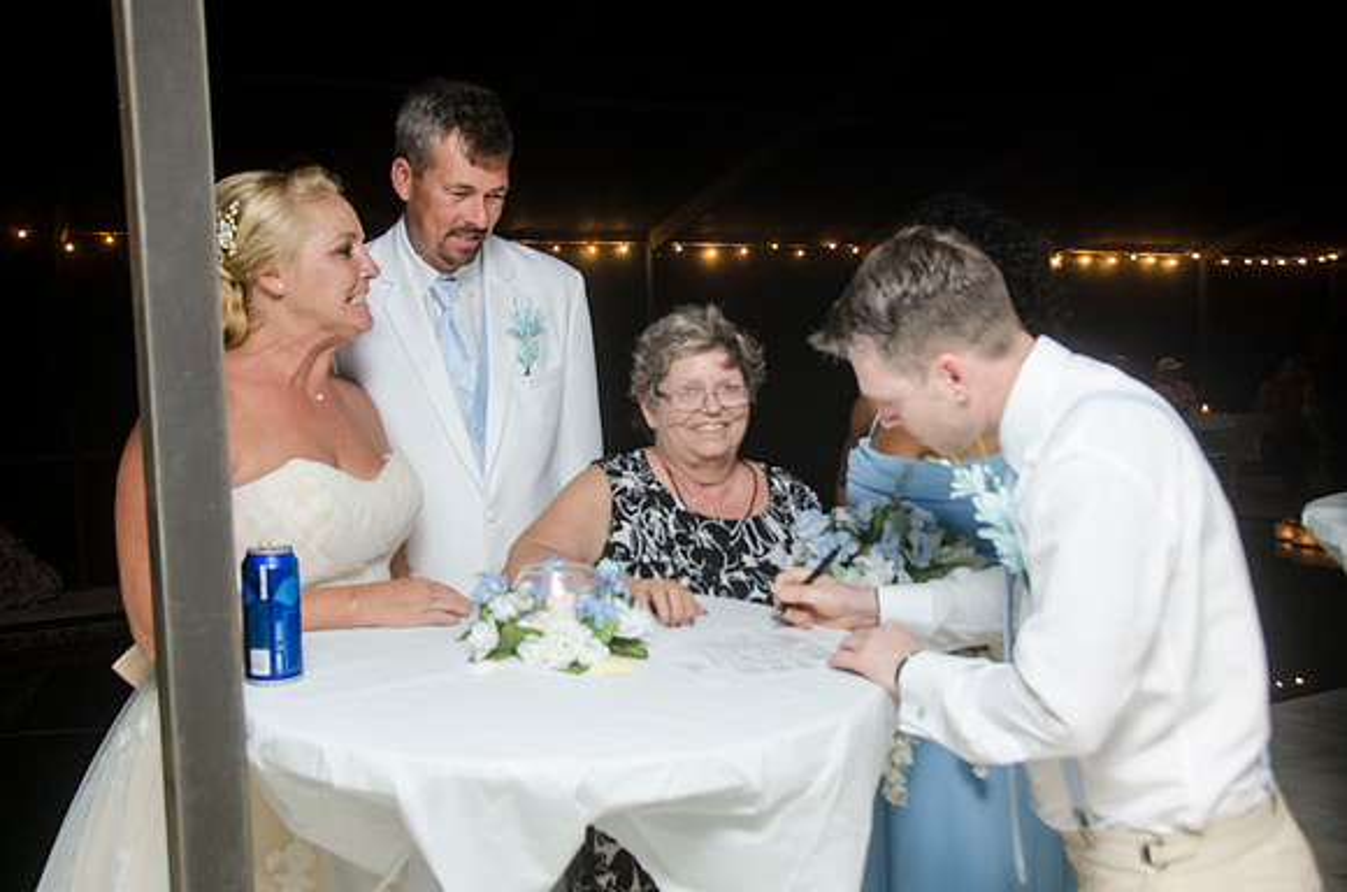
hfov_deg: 53.2
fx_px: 1344
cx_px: 674
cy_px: 446
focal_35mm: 36
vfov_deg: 36.7
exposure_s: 1/60
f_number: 5.6
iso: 400
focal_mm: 24
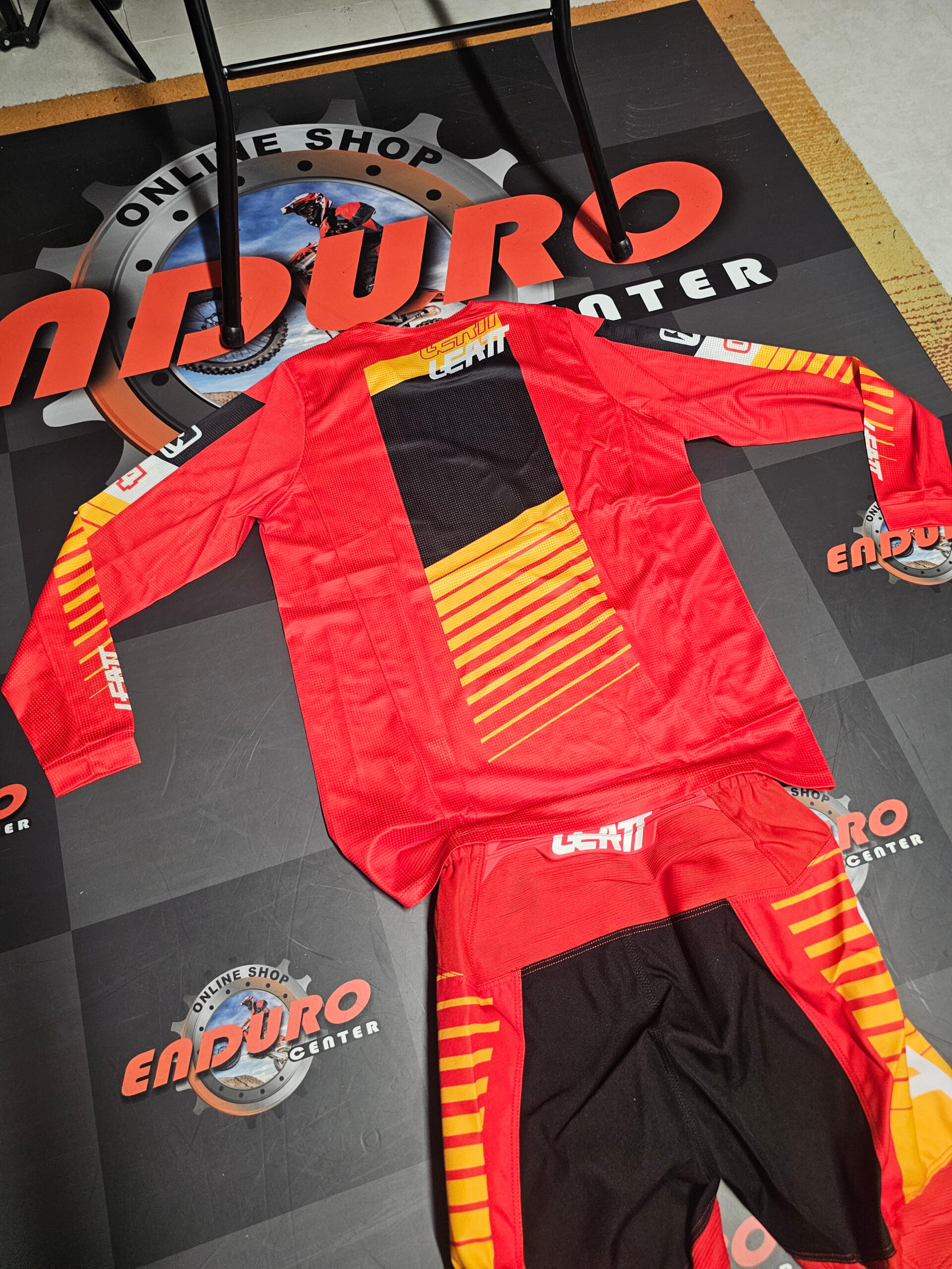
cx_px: 476
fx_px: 843
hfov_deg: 58.9
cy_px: 634
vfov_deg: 73.9
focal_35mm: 23
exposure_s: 1/100
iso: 400
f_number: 1.7
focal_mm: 6.3
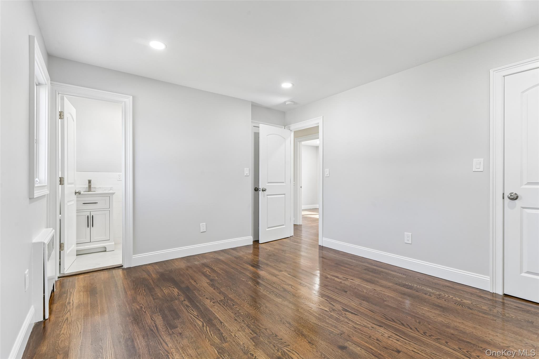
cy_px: 180
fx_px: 240
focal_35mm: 16
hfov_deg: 96.7
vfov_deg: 73.7
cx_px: 270
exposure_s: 1/13
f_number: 9
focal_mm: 16
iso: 200
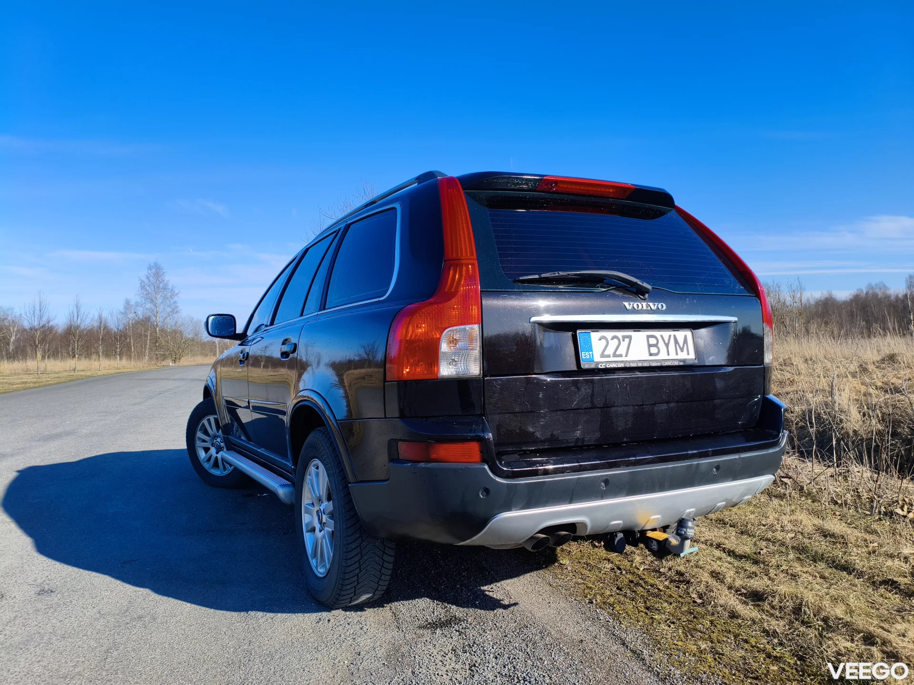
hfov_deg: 67.3
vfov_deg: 53.1
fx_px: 687
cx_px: 457
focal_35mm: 26
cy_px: 342
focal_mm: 4.94
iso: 80
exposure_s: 1/2771
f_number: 1.5
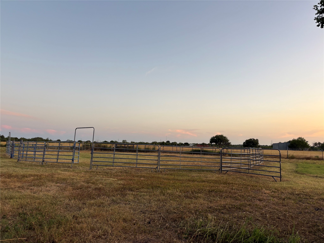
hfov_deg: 67.3
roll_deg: -0.2
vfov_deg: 53.1
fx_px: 243
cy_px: 122
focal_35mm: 26
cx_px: 162
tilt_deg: +4.2
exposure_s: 1/122
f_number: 1.6
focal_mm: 5.96
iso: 50
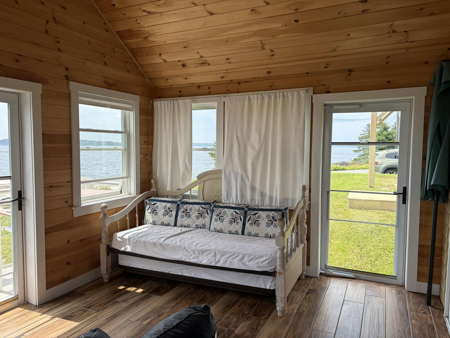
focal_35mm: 26
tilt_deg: -3.4
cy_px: 169
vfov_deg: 53.1
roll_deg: -0.1
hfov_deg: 67.3
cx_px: 225
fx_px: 338
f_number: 1.6
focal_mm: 5.96
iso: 50
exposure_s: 1/1048
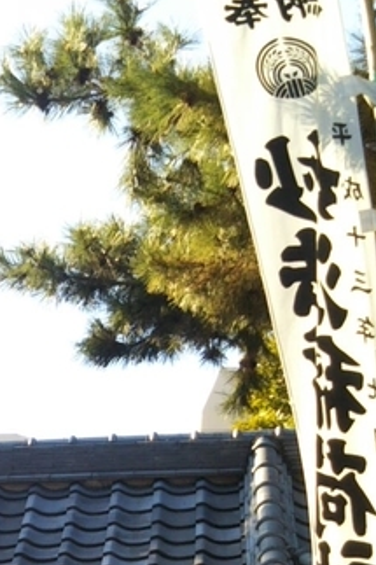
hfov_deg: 11.6
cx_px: -63
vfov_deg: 17.1
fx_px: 1819
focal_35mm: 116
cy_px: 610
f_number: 2.2
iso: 27
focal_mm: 4
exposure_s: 1/249
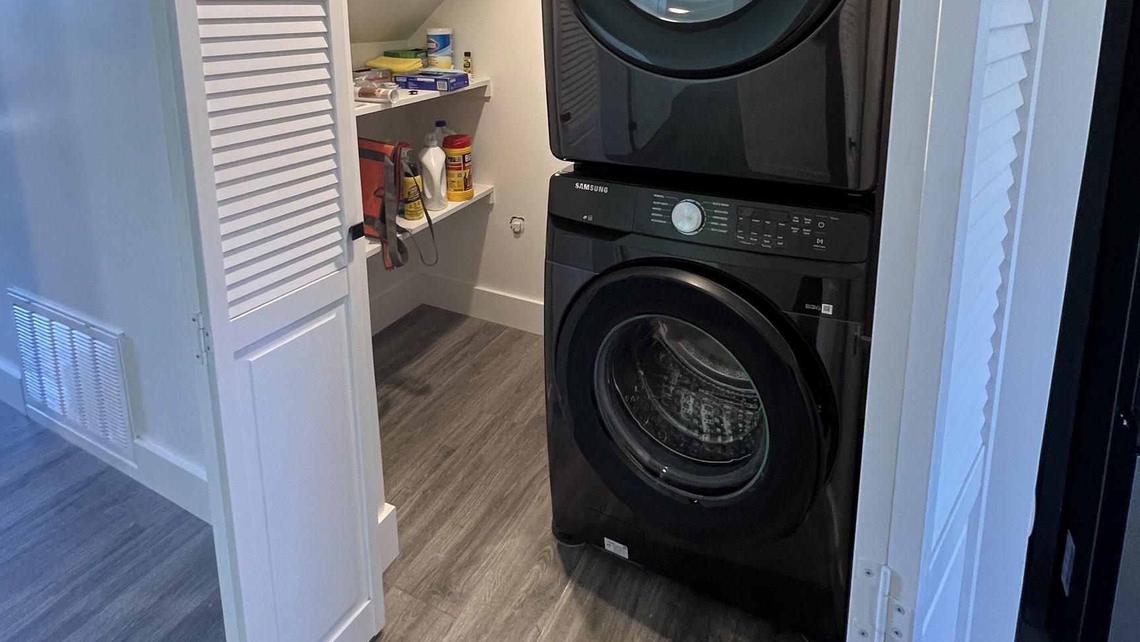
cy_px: 113
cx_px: 567
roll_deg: +1.2
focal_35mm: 19
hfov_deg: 89.6
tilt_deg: -10.9
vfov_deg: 53.7
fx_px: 574
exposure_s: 1/60
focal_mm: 1.57
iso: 250
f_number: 1.8
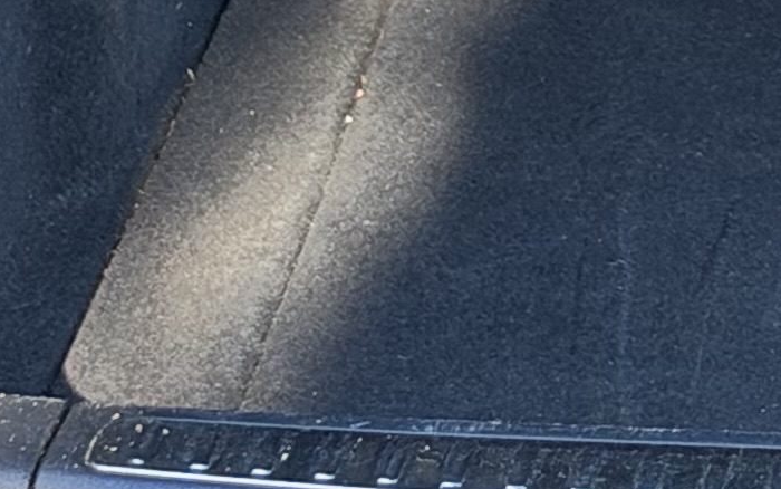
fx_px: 6238
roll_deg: +2.4
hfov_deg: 6.9
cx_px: 1523
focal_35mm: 293
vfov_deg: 4.3
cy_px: -1032
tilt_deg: -9.0
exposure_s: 1/167
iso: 125
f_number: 1.8
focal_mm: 6.93
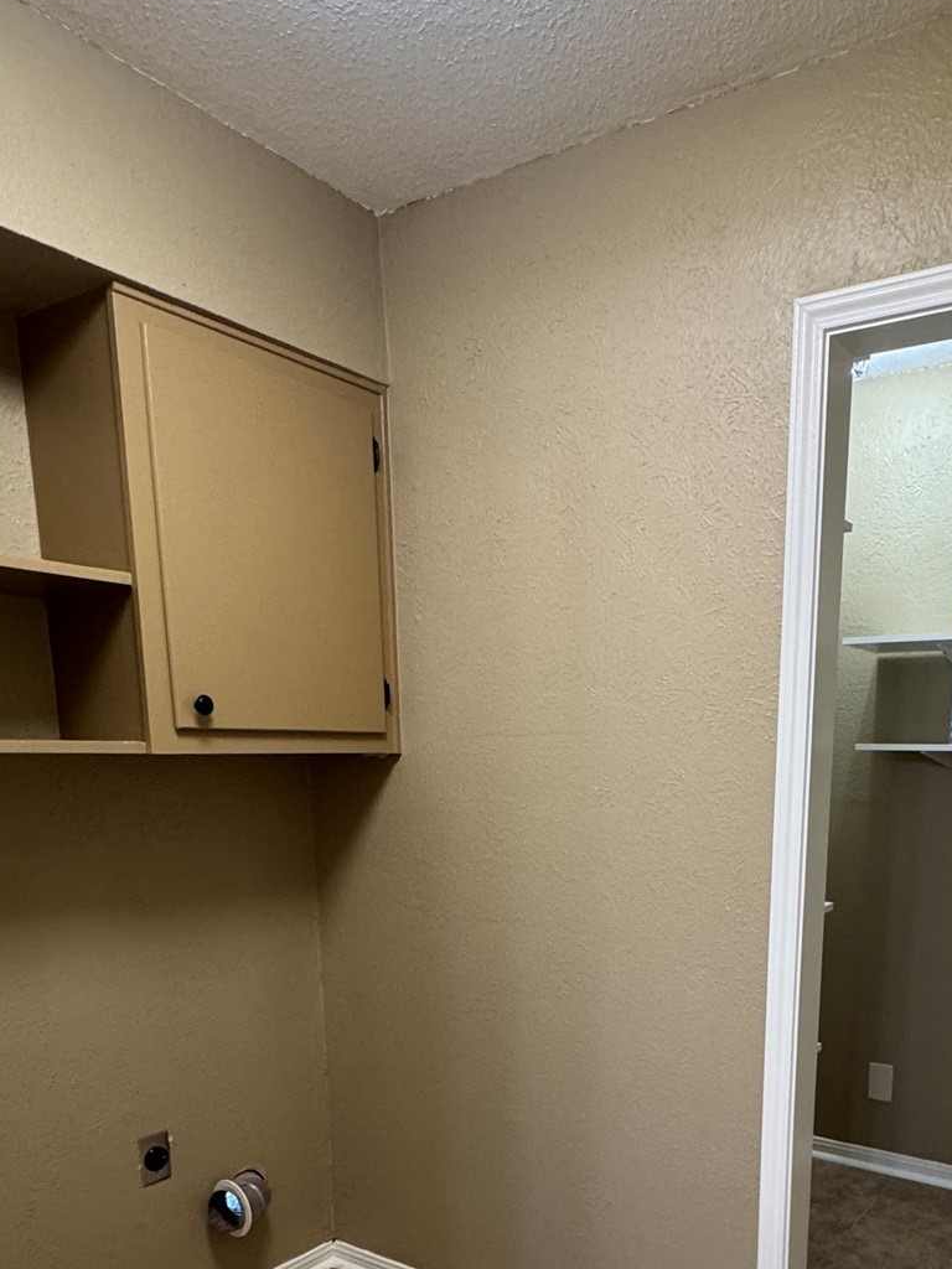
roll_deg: -0.6
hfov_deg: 48.8
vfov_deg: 59.6
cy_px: 972
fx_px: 1027
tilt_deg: -13.8
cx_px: 645
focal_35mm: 28
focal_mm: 2.22
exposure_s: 1/60
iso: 200
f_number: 2.2
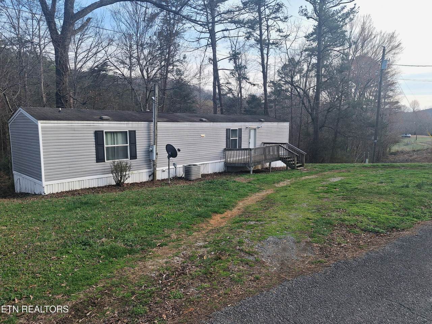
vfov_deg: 58.9
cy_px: 162
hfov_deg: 73.9
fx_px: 287
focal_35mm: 23
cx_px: 216
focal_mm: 5.54
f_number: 1.8
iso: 40
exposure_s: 1/769
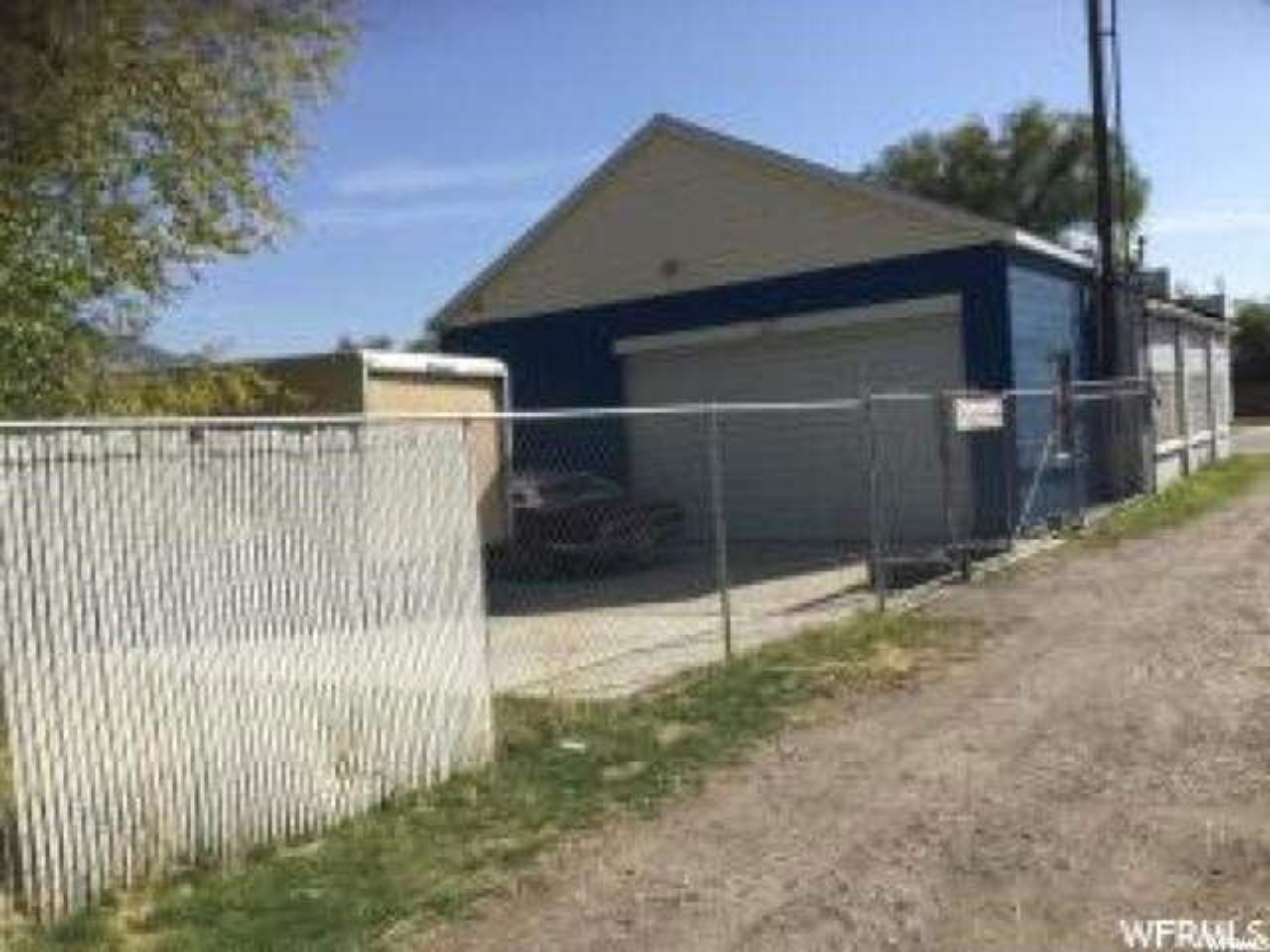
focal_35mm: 31
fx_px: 1137
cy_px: 476
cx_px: 635
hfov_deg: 58.4
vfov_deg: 45.4
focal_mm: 3.3
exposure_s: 1/1698
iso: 25
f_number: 2.4
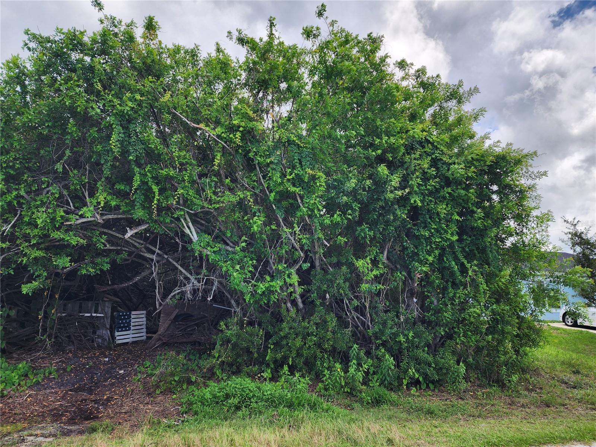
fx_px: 396
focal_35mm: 23
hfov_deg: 73.9
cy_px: 224
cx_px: 298
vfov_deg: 58.9
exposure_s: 1/449
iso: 12
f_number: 1.8
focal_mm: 6.4
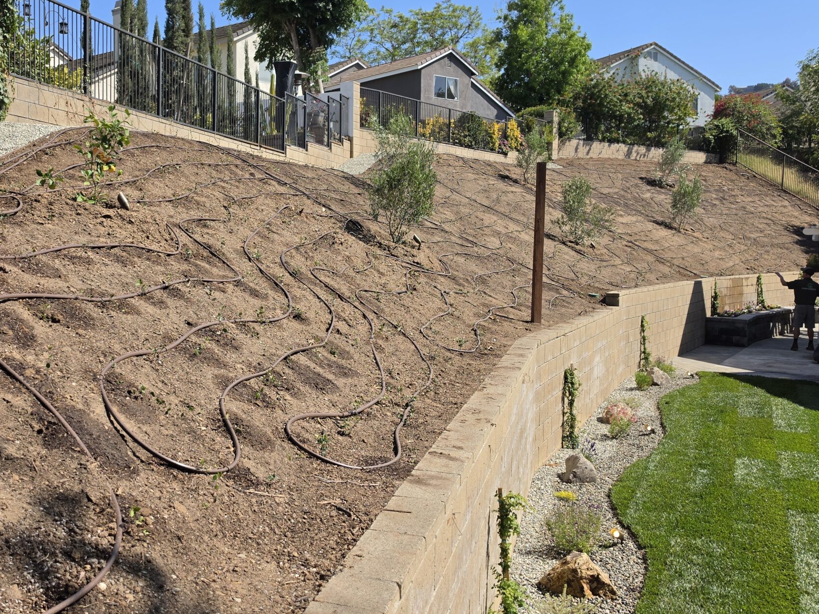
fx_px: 828
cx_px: 253
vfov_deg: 40.6
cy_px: 253
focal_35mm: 35
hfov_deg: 51.3
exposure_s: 1/5775
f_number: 1.4
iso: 64
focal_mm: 6.5
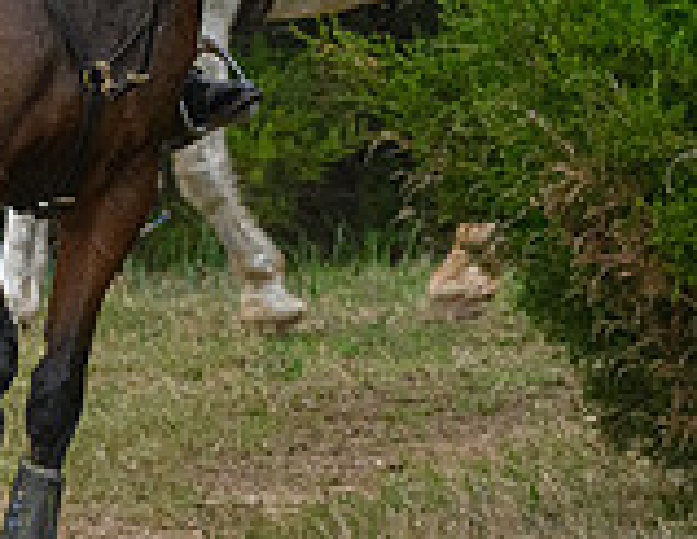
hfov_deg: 4.3
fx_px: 9205
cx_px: 250
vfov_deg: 3.4
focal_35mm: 452
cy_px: -2
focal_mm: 81
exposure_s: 1/200
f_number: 5.6
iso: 2000
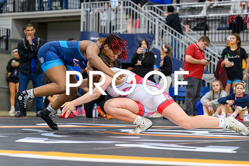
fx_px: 812
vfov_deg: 11.7
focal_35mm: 117
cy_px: 95
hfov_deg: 17.4
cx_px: 135
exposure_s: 1/800
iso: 3200
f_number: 2.8
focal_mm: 81
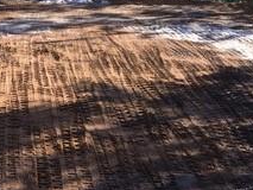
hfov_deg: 21.5
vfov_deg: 16.9
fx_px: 636
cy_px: 59
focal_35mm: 87
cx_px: -18
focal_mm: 4.15
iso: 25
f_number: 2.2
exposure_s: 1/452
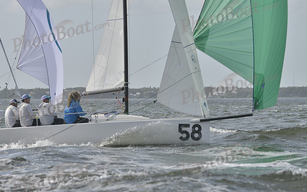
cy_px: 60
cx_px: 146
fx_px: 2225
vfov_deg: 4.9
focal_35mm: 266
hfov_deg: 7.9
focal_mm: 200
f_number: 7.1
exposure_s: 1/2000
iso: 400
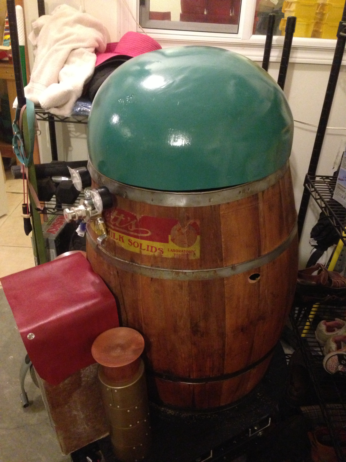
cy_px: 231
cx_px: 173
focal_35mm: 33
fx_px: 440
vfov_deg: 55.4
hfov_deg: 42.9
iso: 800
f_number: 2.4
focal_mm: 4.13
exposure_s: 1/15
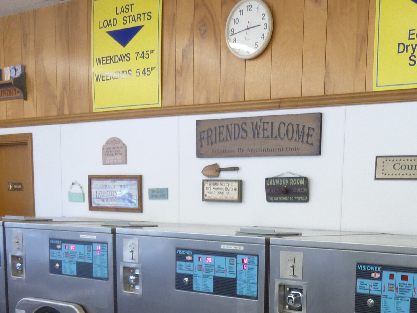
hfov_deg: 36.0
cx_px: 314
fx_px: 626
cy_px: 314
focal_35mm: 52
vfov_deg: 26.5
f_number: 3.3
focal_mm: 4.5
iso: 160
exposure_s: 1/30
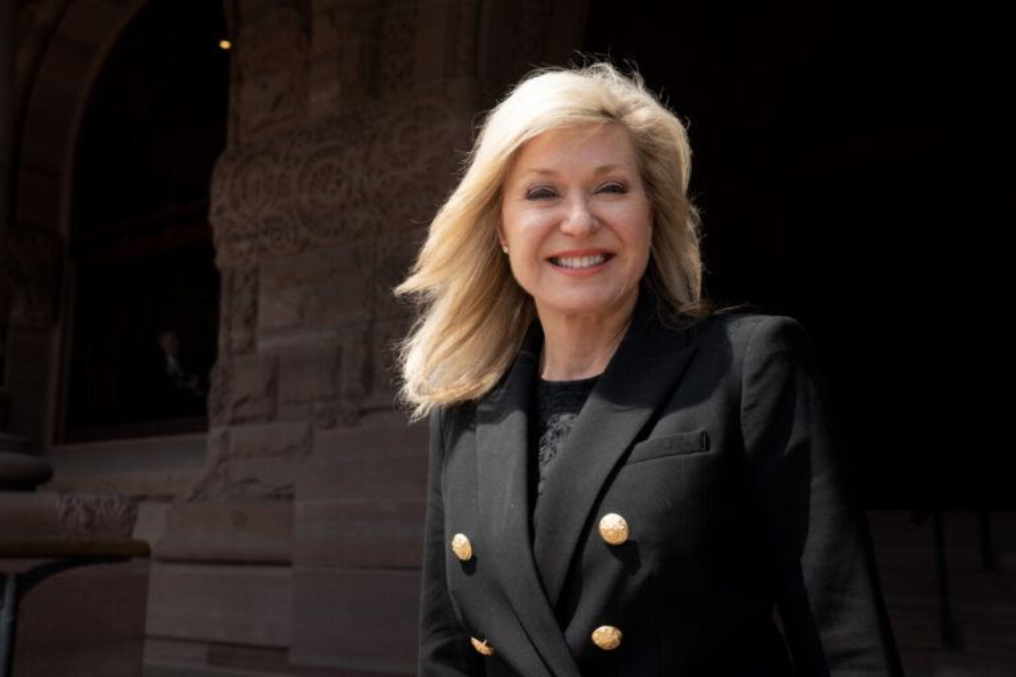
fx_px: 1072
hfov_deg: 50.7
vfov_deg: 35.1
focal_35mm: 38
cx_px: 508
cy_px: 338
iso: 400
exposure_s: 1/800
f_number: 5.6
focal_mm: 38
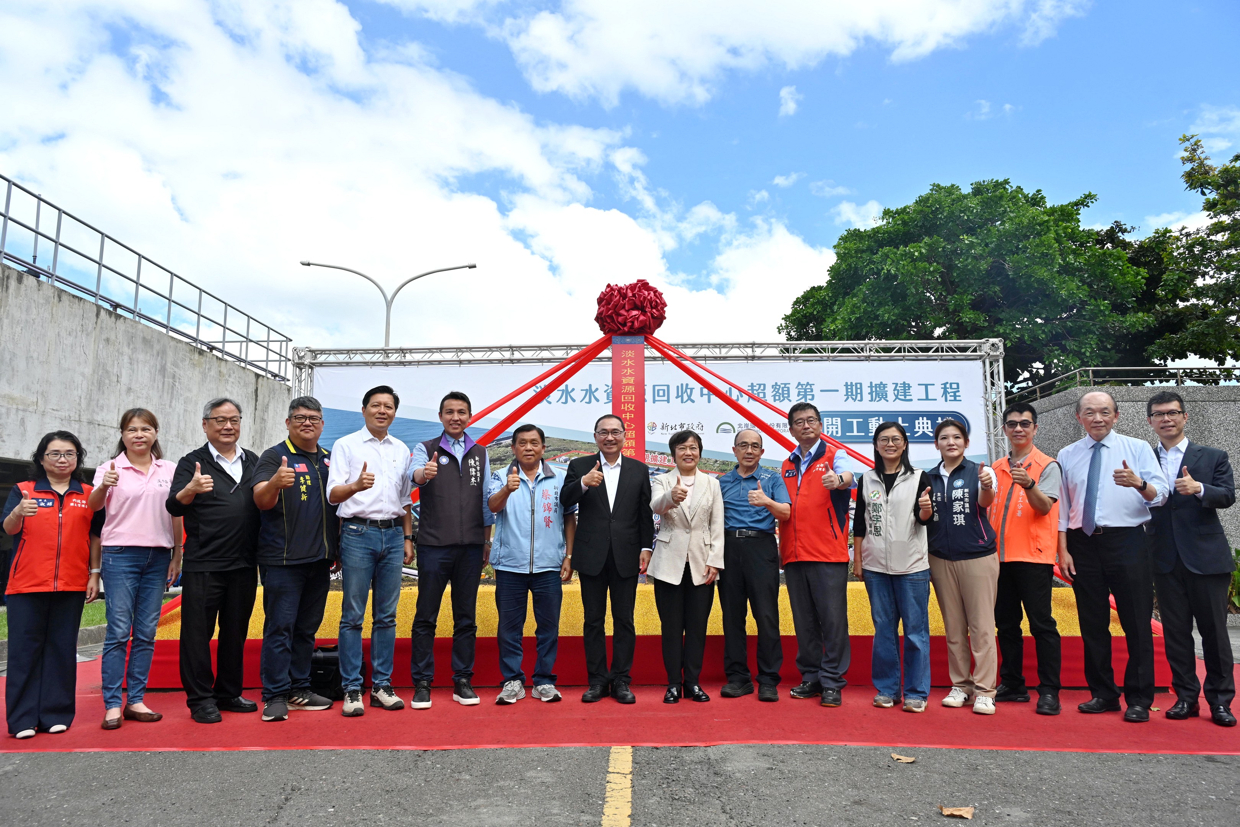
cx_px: 620
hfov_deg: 73.7
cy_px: 414
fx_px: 827
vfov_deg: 53.1
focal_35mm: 24
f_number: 5.6
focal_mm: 24
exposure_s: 1/500
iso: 140
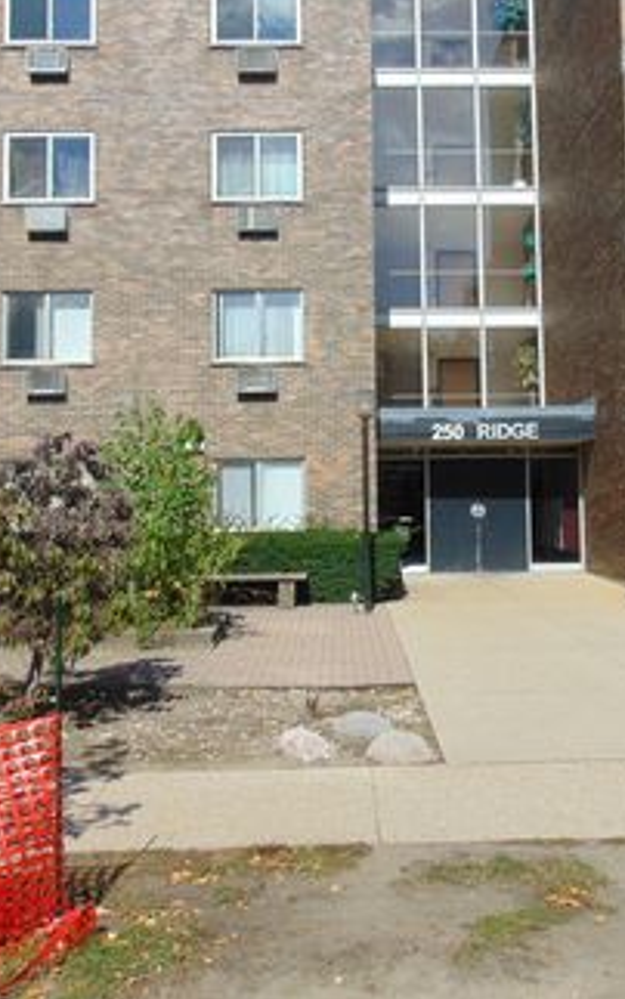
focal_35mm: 41
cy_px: 425
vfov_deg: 48.1
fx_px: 1117
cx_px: 377
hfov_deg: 31.2
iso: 80
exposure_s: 1/320
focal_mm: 4.5
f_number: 7.7
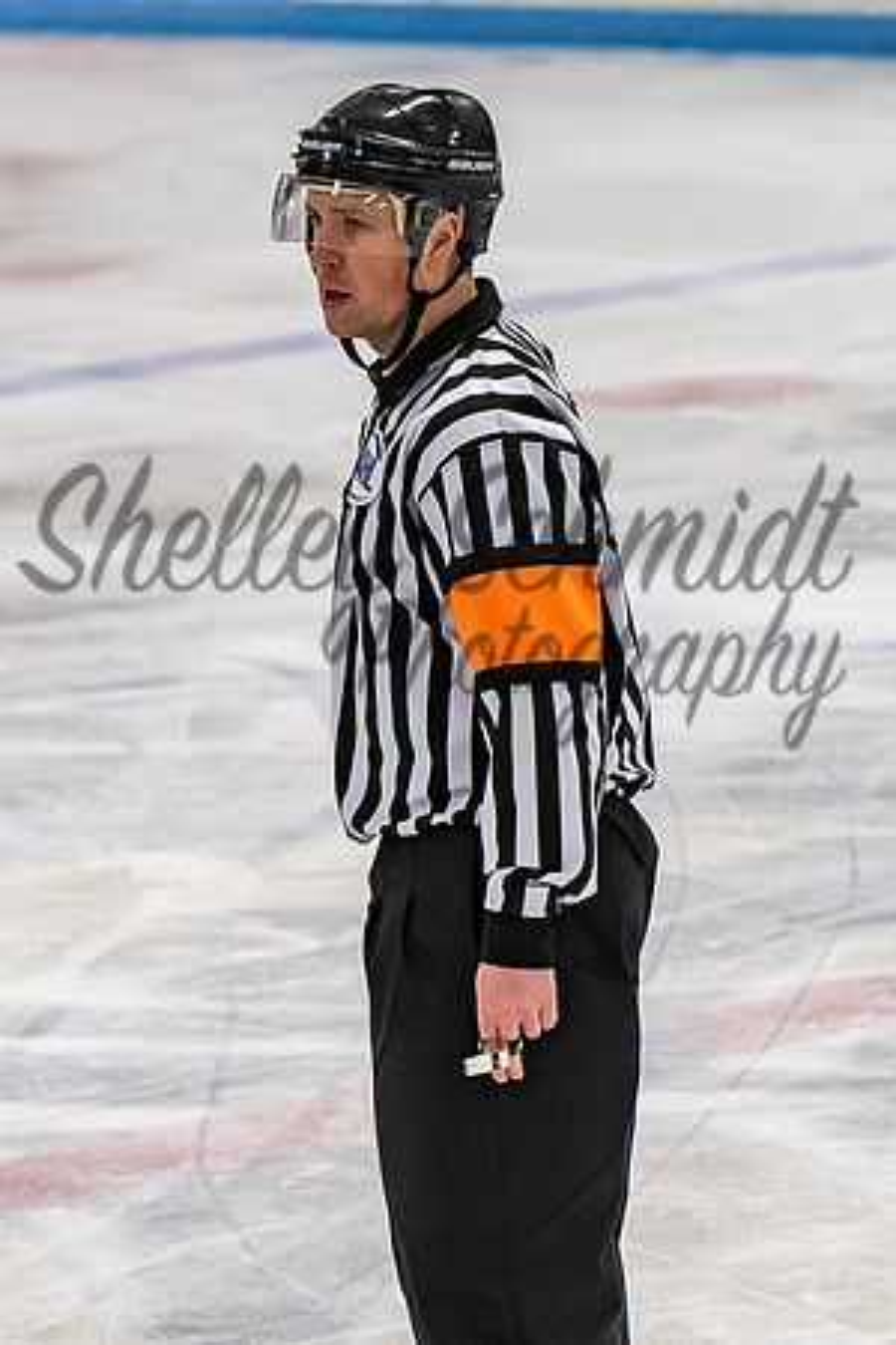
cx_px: 485
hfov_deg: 4.3
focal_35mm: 318
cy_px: 541
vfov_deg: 6.5
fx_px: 11854
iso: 1600
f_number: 3.5
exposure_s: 1/800
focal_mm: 110
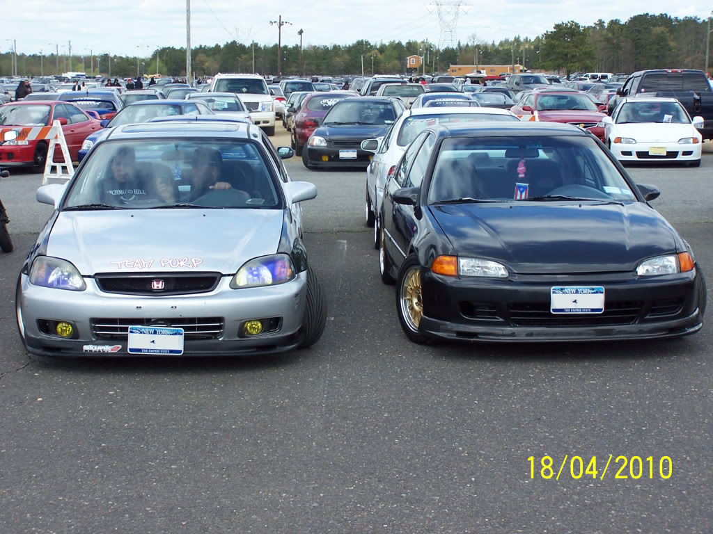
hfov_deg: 26.0
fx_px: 1545
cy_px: 267
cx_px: 356
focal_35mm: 75
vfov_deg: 19.6
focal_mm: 12.4
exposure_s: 1/500
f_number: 3.2
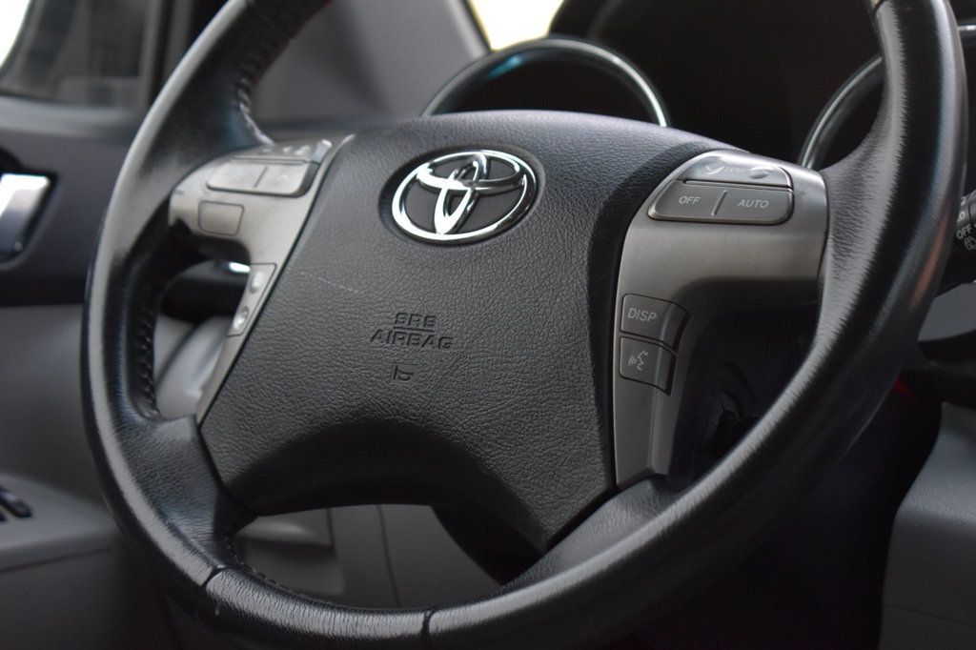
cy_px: 325
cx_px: 488
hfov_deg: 24.6
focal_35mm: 82
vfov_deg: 16.5
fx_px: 2236
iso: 1600
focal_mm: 55
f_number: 5.6
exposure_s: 1/15
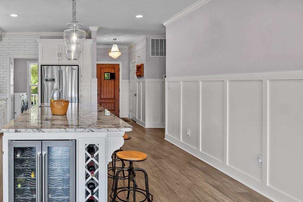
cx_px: 76
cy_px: 89
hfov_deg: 60.2
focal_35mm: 29
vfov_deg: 44.9
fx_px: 244
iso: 100
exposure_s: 1/3
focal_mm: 14
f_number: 8
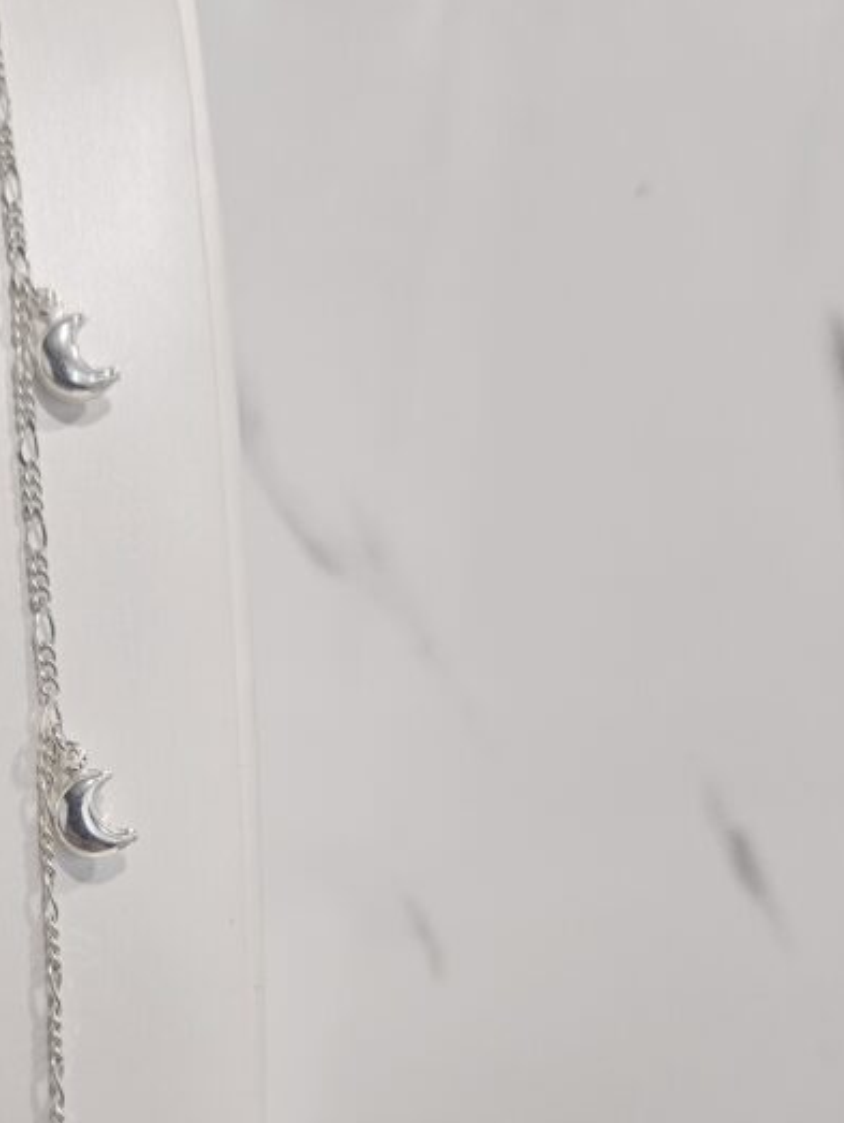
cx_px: 82
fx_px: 1461
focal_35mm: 45
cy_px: 782
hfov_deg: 30.8
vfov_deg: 41.3
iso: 160
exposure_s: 1/100
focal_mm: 5.4
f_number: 1.8
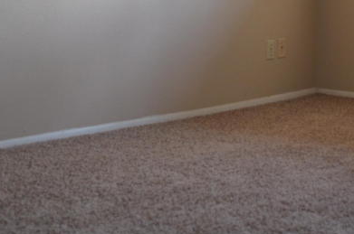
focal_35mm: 80
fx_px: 785
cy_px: -94
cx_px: 344
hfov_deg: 24.4
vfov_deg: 15.9
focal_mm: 18
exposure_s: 1/30
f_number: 3.5
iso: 500
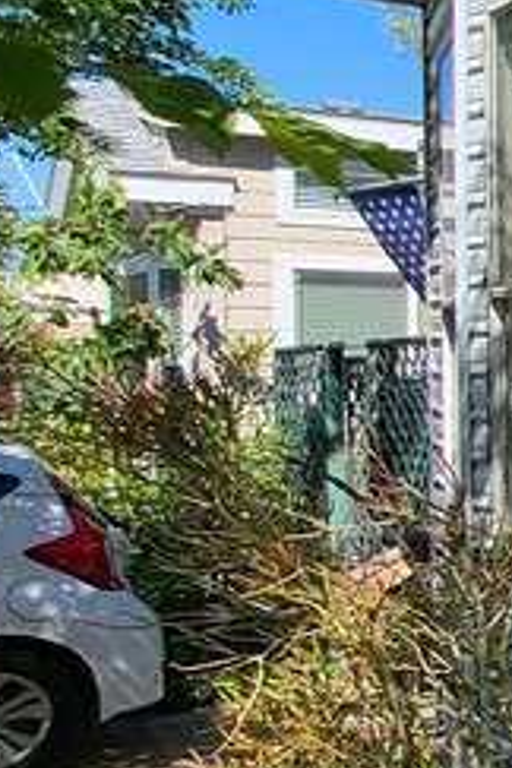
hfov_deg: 12.7
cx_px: 1419
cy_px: 373
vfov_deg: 35.1
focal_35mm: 57
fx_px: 1216
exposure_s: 1/1732
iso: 50
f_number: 2.2
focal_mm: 2.2
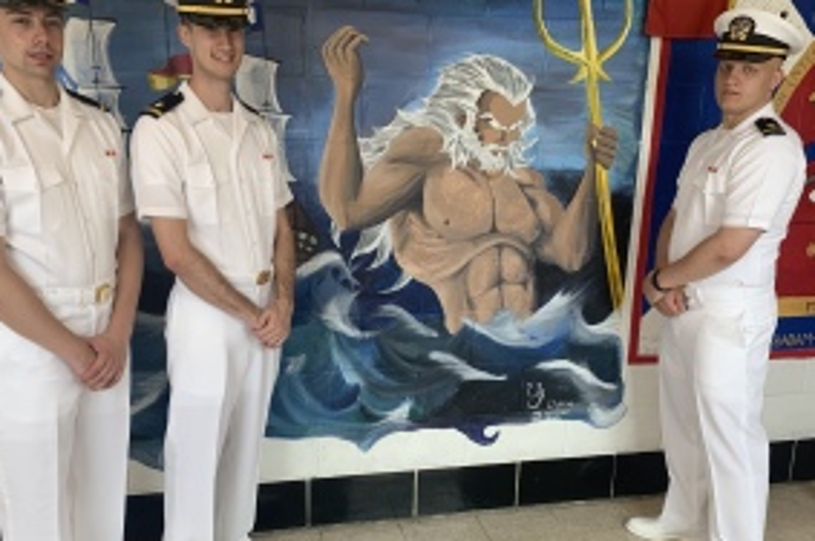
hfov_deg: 54.5
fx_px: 791
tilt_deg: -13.0
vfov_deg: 37.7
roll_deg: -0.2
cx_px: 397
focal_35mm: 35
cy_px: 314
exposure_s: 1/121
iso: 40
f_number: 1.8
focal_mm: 4.25
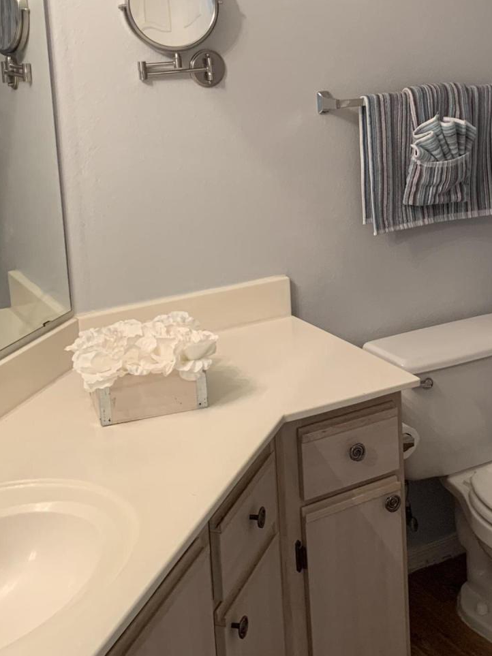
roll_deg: +1.8
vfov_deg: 35.1
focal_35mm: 54
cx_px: 378
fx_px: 1024
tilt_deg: -9.3
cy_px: 208
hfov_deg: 26.6
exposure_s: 1/60
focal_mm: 4.25
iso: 125
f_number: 1.8
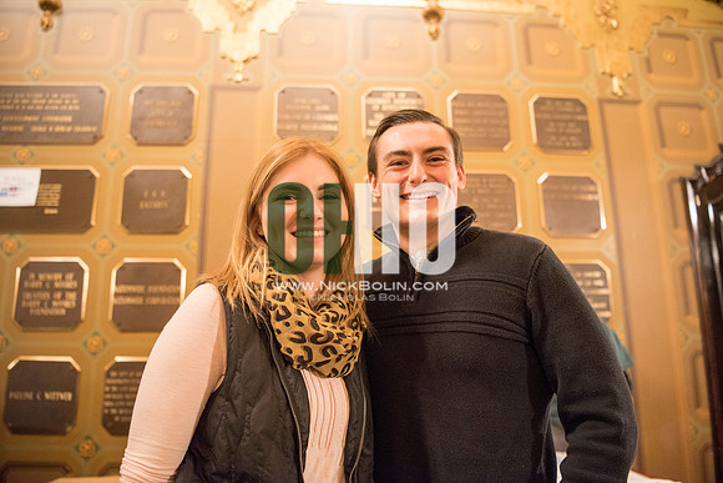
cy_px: 242
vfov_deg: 53.2
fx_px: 482
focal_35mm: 24
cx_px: 362
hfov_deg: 73.7
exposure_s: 1/60
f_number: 2.8
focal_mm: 24
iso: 4000
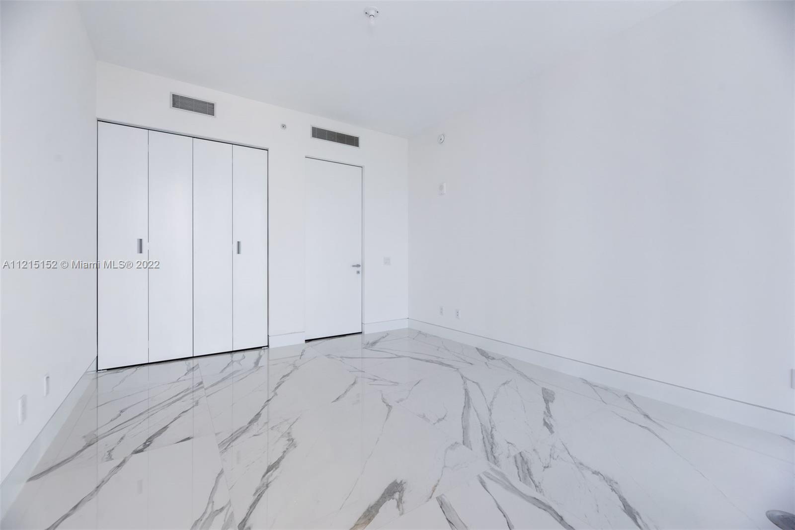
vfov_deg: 81.2
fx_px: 309
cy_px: 265
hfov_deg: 104.3
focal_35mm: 14
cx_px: 398
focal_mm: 14
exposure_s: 1/13
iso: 125
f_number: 7.1
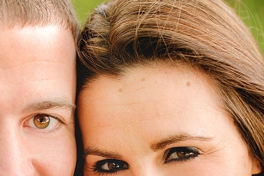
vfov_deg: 10.9
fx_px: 917
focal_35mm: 125
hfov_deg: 16.3
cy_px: 183
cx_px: 55
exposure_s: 1/125
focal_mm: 50
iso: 200
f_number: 2.8
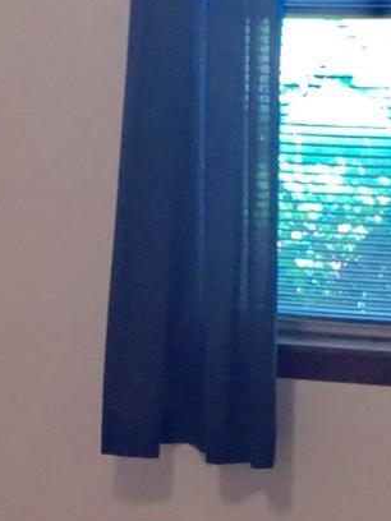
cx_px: 125
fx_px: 2139
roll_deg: +0.1
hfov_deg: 10.4
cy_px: 557
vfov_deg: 13.6
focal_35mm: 142
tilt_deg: -16.1
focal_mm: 4.15
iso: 64
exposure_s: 1/30
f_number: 2.2
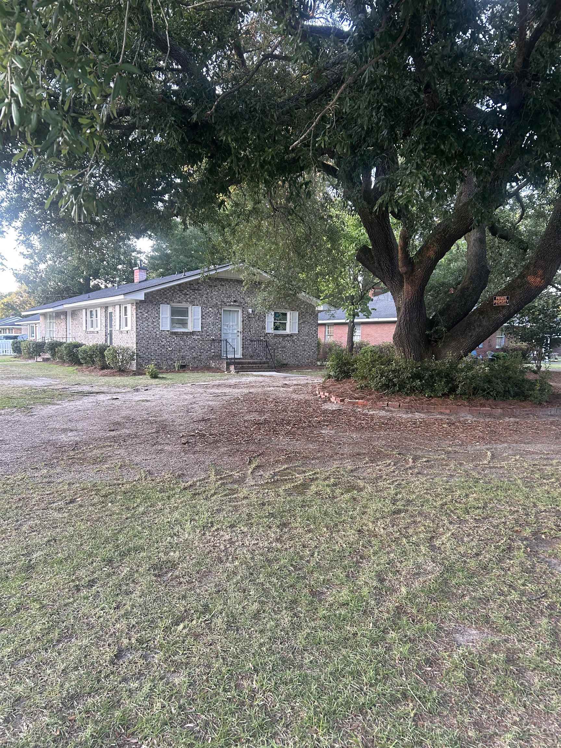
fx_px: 562
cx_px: 280
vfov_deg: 67.3
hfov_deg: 53.1
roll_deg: -2.0
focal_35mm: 26
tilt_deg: -3.3
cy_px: 374
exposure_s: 1/98
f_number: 1.5
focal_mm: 5.7
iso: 125
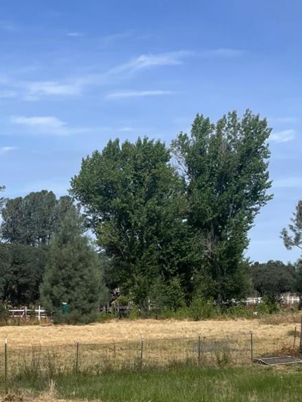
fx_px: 779
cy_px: 365
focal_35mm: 67
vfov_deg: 27.8
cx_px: -60
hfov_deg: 20.5
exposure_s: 1/4651
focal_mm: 4.2
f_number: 1.6
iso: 32
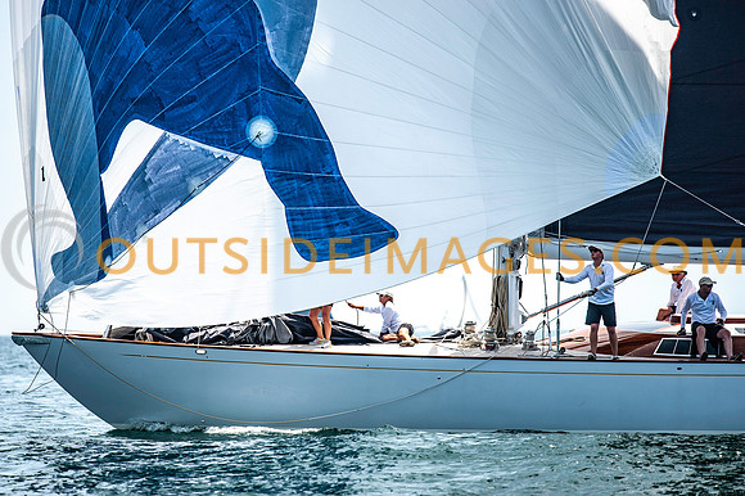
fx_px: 6205
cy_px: 248
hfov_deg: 6.9
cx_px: 372
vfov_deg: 4.6
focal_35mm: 300
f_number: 5
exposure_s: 1/1600
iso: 250
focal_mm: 300
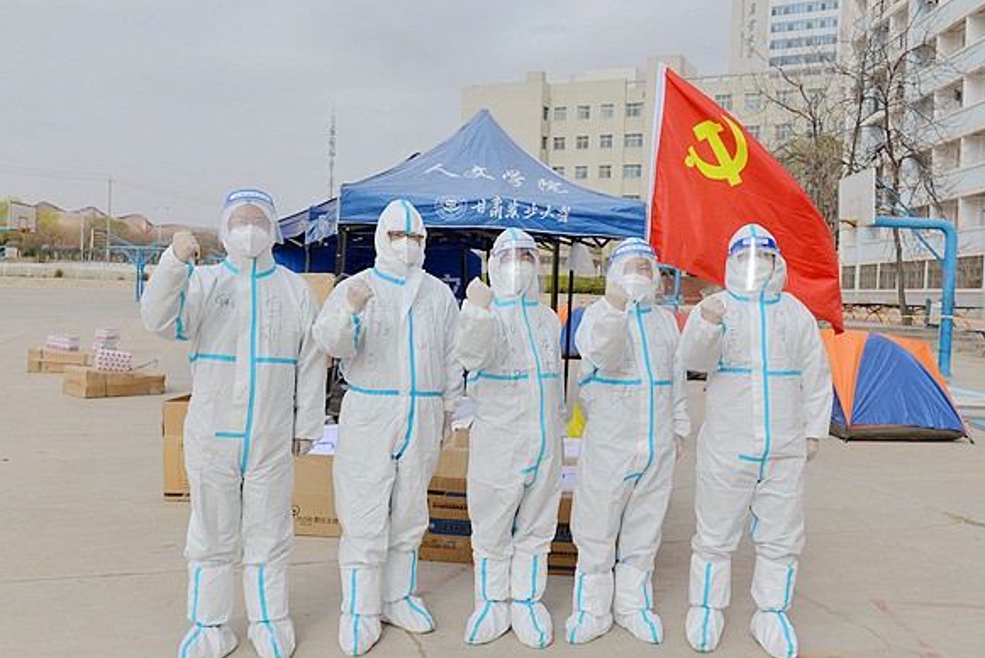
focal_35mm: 32
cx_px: 507
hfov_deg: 58.7
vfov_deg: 41.2
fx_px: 876
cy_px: 329
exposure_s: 1/320
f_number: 9
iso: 100
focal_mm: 31
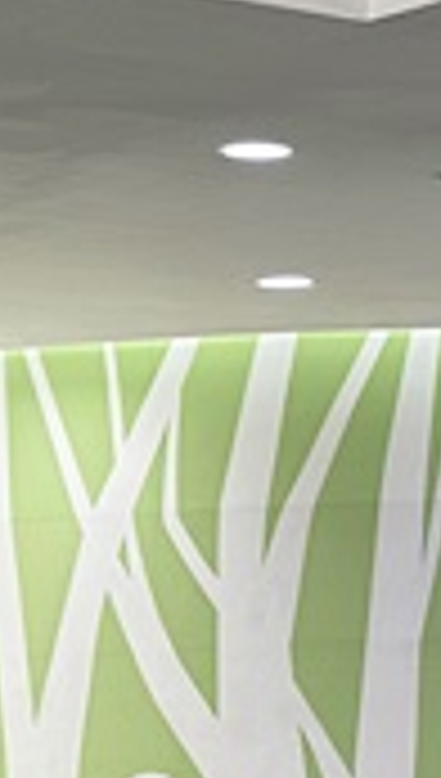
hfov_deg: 6.9
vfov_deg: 12.7
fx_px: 3433
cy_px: 830
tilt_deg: -1.5
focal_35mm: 166
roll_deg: +2.5
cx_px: 1138
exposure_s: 1/120
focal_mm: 6.86
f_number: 1.78
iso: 64
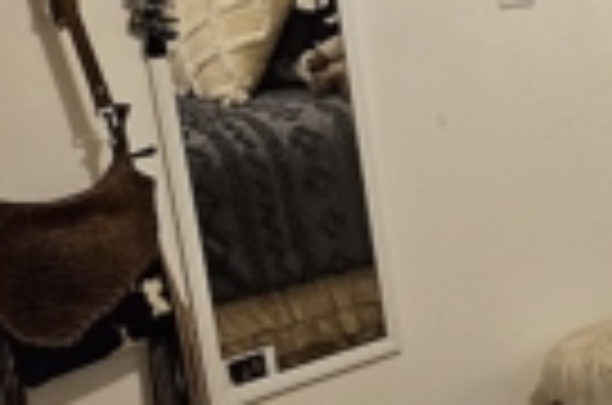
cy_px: 130
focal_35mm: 94
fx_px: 1594
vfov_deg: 14.4
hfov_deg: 16.8
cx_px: 1190
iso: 400
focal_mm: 5.4
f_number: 1.8
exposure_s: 1/120
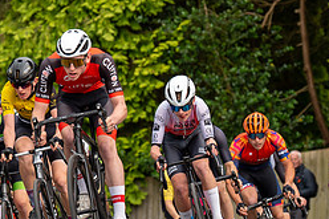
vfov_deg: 3.7
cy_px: 101
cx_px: 15
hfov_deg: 5.5
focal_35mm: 373
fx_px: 3406
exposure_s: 1/800
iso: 400
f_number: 4
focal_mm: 128
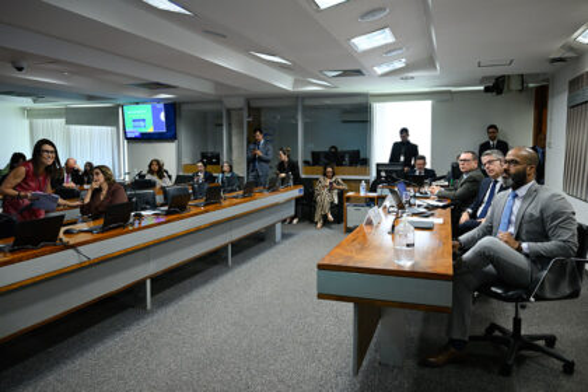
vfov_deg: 47.9
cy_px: 196
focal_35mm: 27
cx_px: 294
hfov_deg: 67.4
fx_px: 441
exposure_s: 1/160
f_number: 2.8
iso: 1250
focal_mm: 27
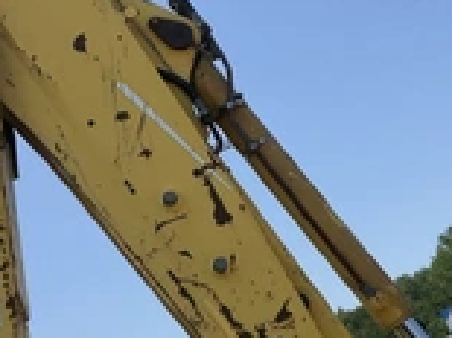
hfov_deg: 26.0
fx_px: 979
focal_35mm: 75
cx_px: 216
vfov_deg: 19.6
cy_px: 195
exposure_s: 1/1848
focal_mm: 3
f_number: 1.8
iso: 25
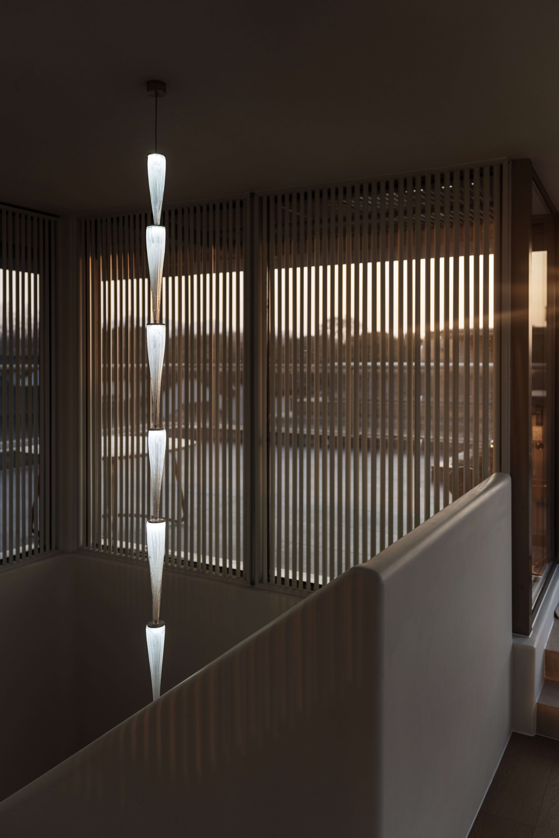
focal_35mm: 28
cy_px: 419
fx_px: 652
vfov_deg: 65.5
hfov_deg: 46.4
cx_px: 280
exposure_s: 1/200
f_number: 2.8
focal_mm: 28
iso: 125
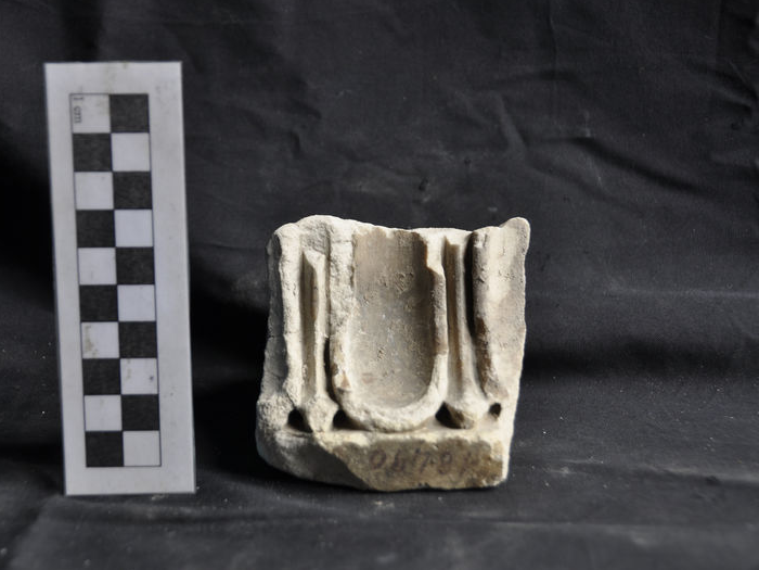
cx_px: 351
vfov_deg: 18.7
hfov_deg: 24.7
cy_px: 283
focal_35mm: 79
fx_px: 1732
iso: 200
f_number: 5.6
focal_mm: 48
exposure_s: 1/80
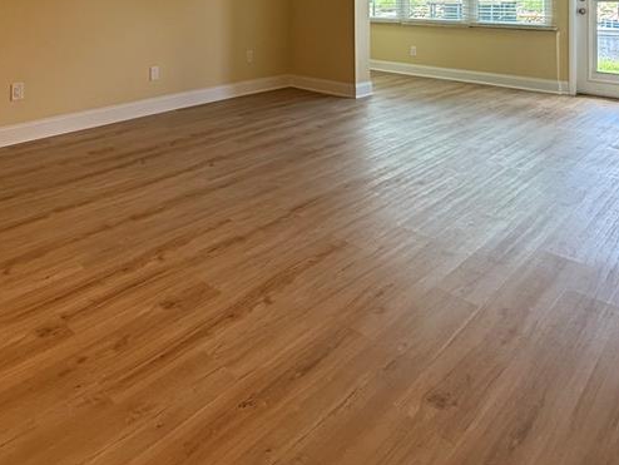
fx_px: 519
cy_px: -13
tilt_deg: -0.3
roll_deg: -0.1
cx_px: 256
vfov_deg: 41.2
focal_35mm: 29
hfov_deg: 61.2
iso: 160
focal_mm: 2.22
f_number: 2.2
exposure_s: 1/120
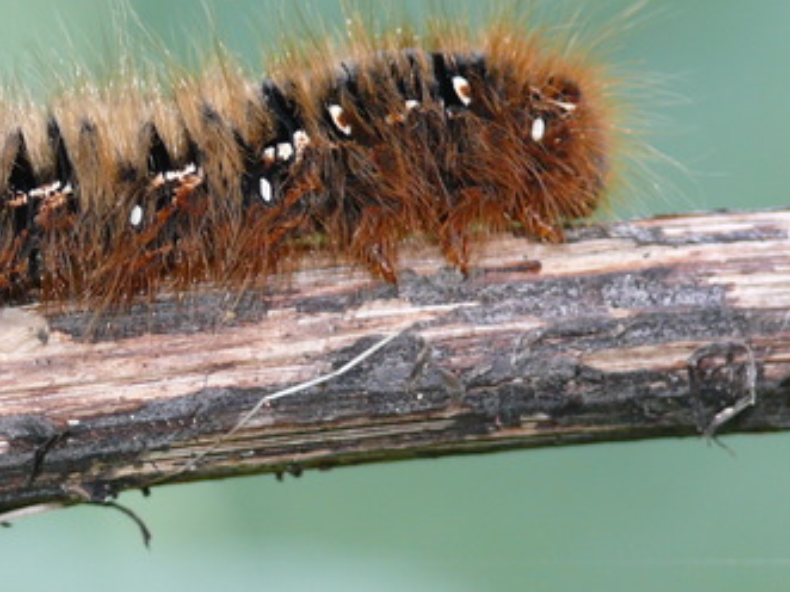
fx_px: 8646
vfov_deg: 3.9
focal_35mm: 379
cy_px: 296
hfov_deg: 5.2
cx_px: -32
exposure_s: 1/100
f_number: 3.6
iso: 100
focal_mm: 31.1
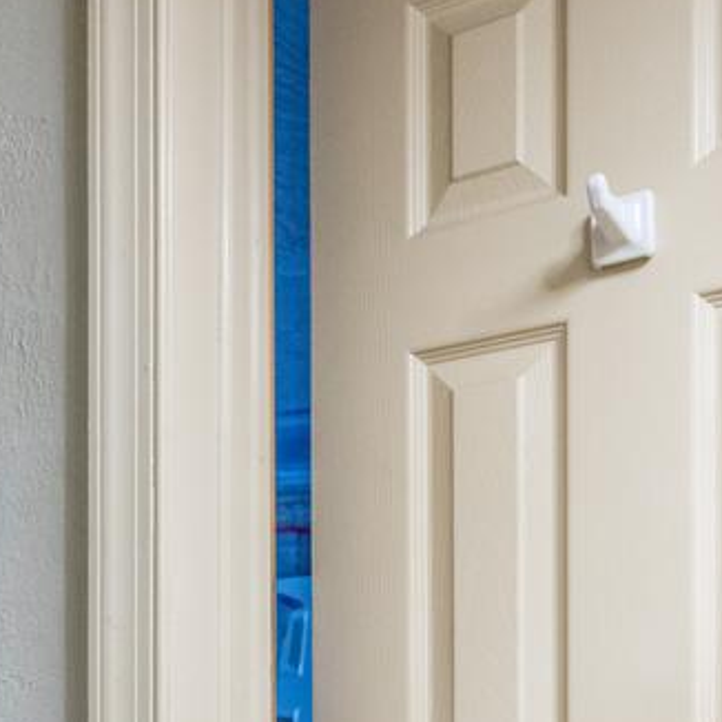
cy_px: 824
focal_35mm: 56
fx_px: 1321
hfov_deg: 29.8
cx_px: 144
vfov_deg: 27.5
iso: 800
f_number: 5
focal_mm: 14
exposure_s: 1/100
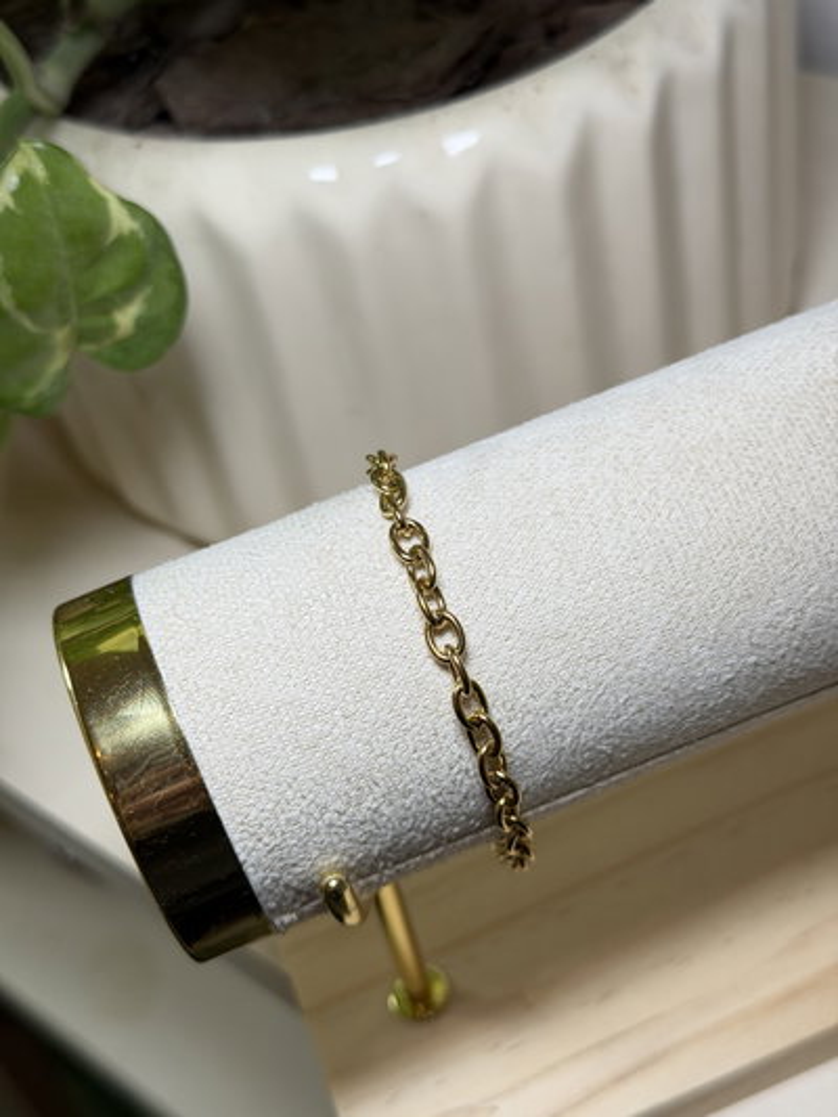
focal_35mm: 48
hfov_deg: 30.3
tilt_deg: -45.4
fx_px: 1549
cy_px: 558
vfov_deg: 39.6
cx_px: 419
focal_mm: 6.76
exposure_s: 1/100
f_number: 1.78
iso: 50
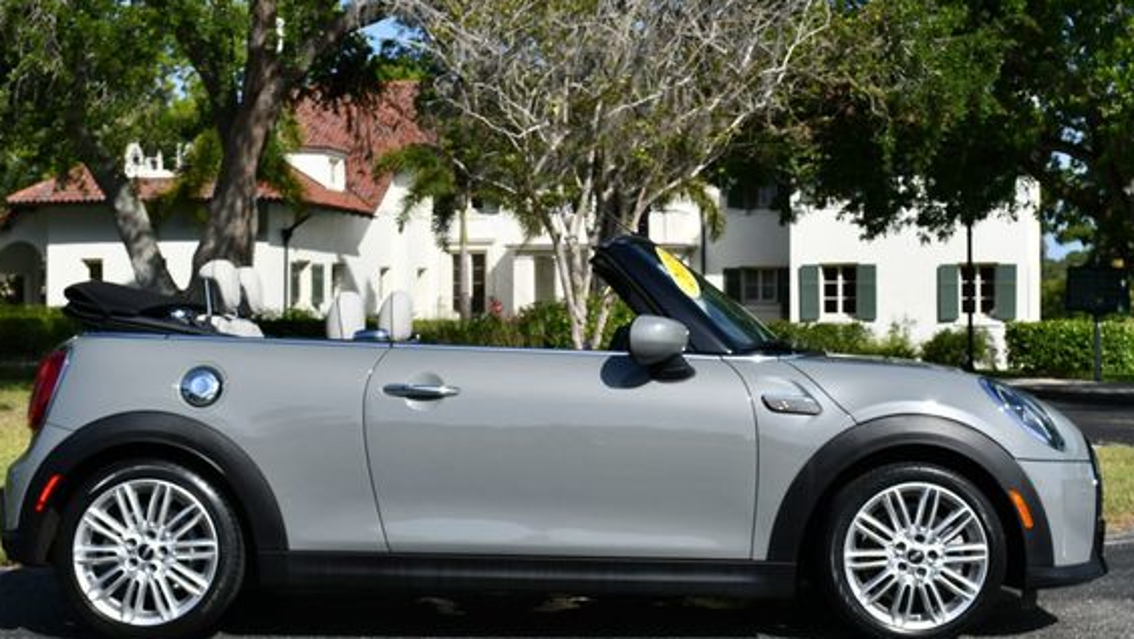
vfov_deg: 19.4
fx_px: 1865
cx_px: 566
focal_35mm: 62
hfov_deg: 33.8
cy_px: 298
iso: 100
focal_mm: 26
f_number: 8
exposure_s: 1/250
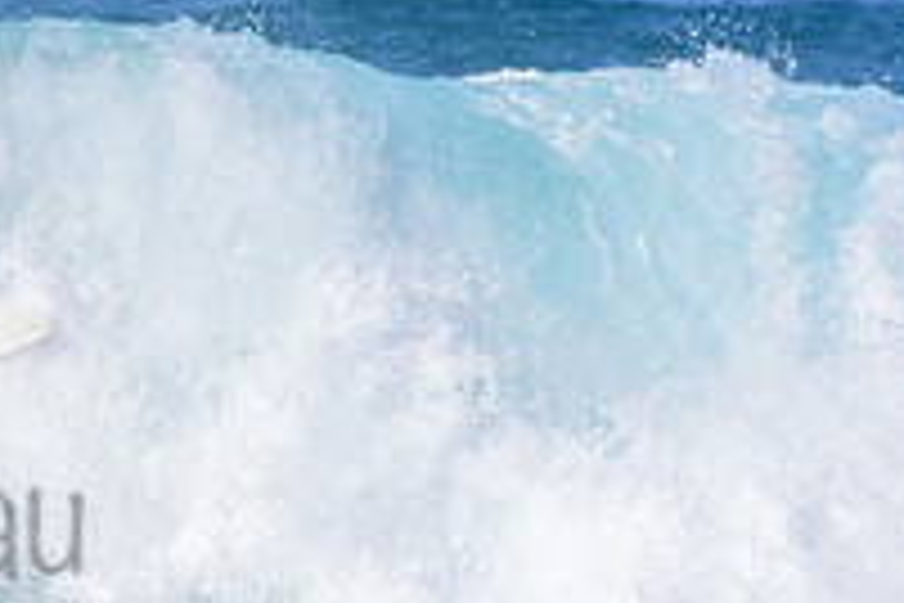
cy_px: 470
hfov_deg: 1.0
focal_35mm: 2162
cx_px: -391
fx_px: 54286
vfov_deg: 0.6
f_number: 5.6
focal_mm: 500
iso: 220
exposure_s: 1/2000
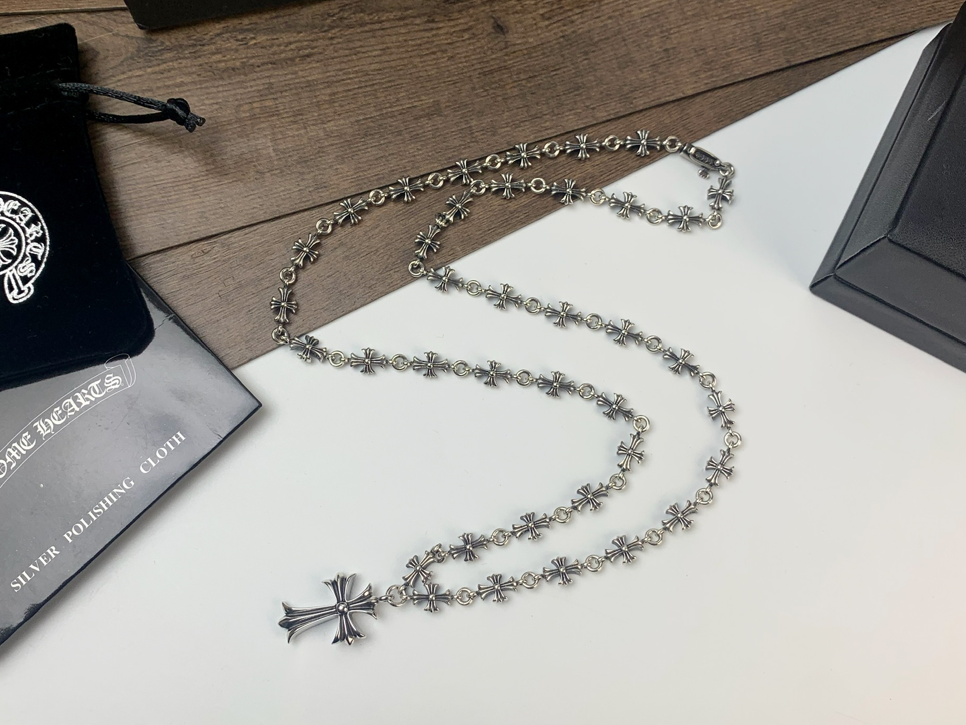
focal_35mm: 29
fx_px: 809
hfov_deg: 61.6
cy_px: 376
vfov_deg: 48.2
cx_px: 516
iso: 25
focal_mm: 4.25
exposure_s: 1/129
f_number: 1.8
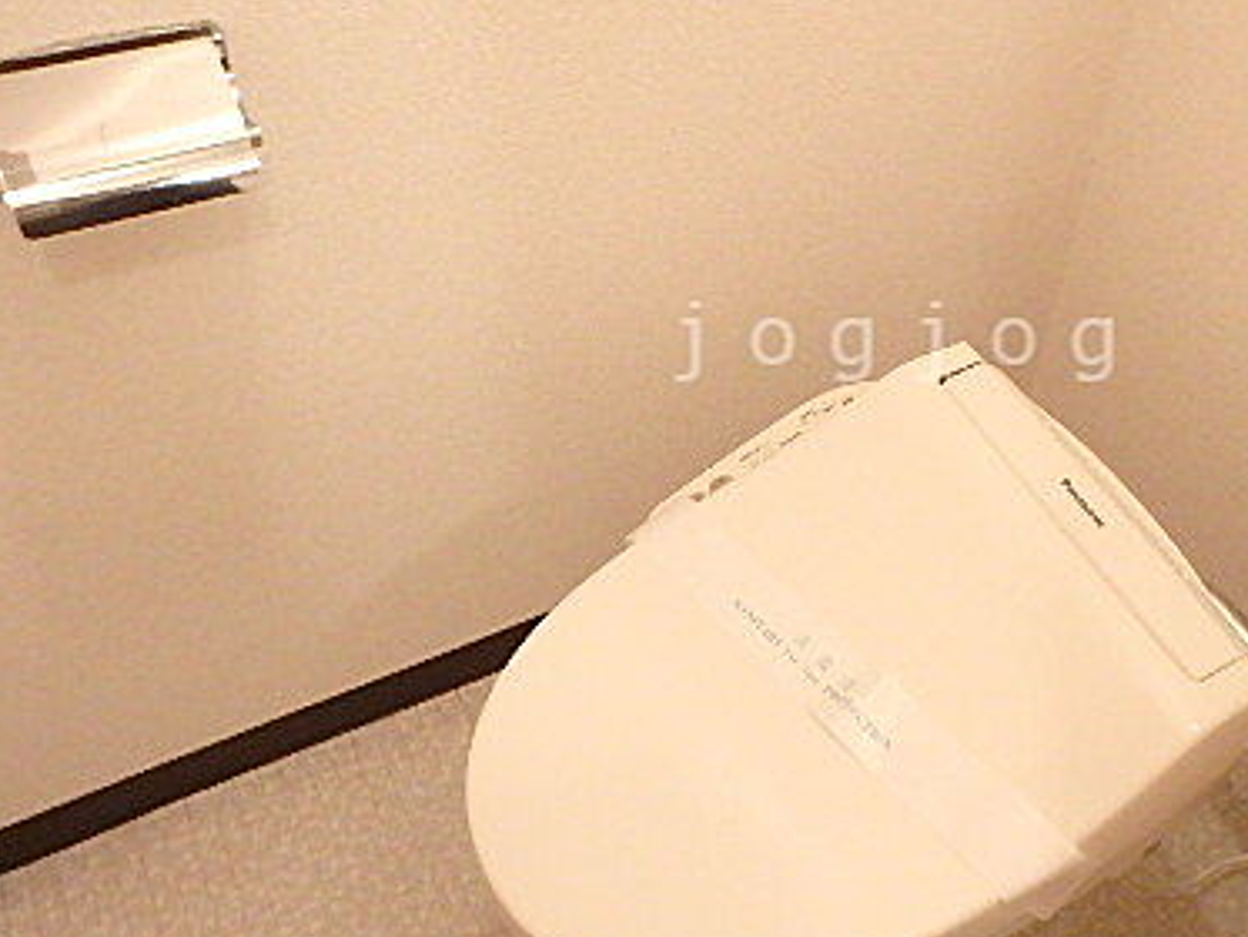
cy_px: 341
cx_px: 903
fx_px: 1298
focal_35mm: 36
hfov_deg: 49.7
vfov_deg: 39.4
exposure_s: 1/15
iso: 800
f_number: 3.5
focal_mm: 3.7
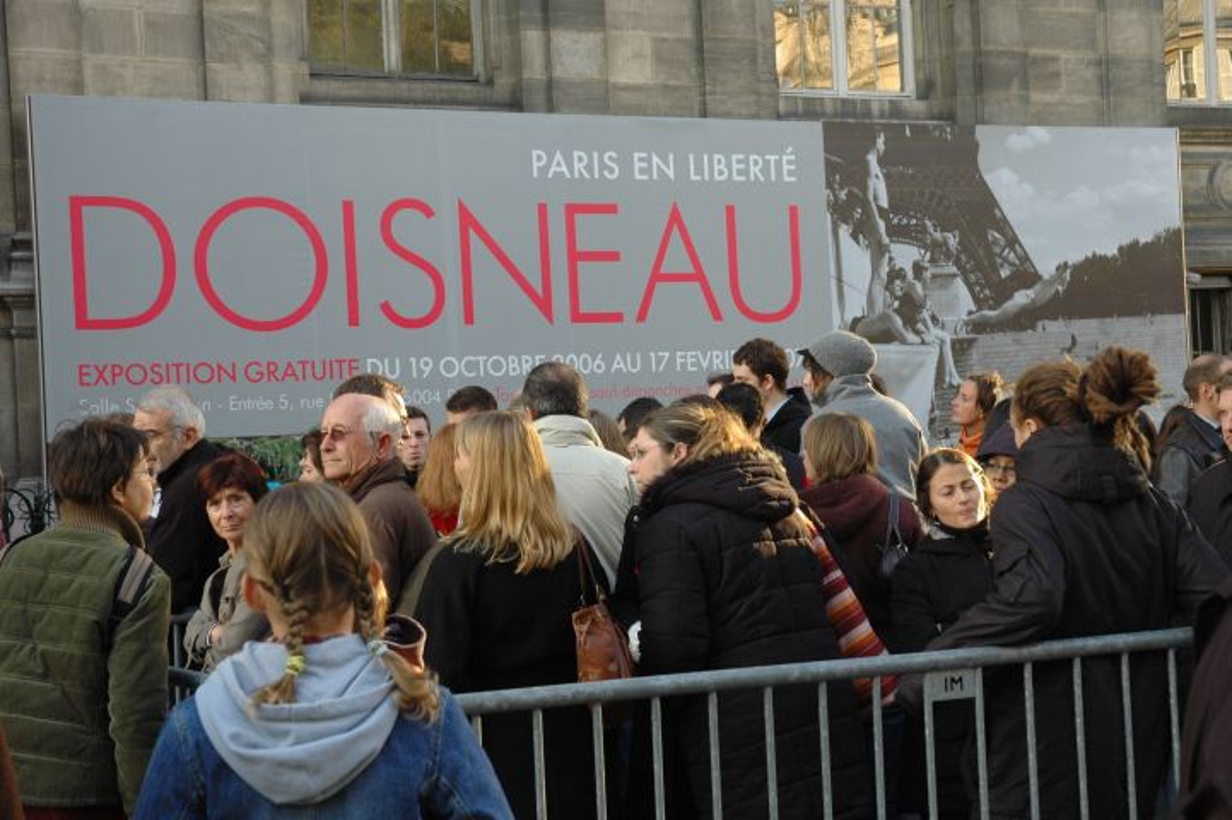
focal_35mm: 60
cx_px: 616
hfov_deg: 33.4
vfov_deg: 22.6
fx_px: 2052
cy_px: 410
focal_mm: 40
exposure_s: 1/160
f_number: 5.6
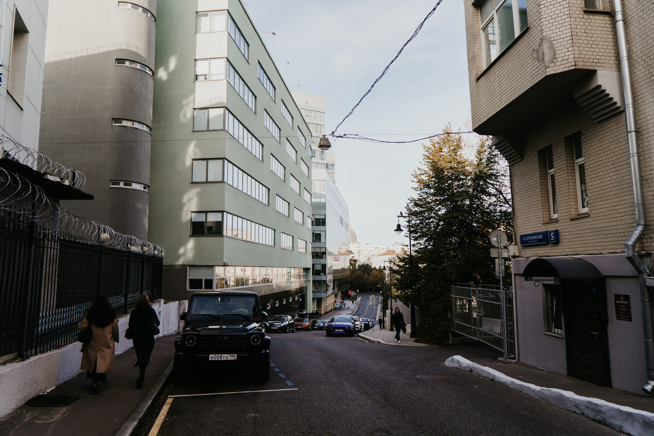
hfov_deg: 73.7
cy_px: 218
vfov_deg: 53.1
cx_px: 327
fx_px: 436
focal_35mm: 24
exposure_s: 1/320
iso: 125
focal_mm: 24
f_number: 4
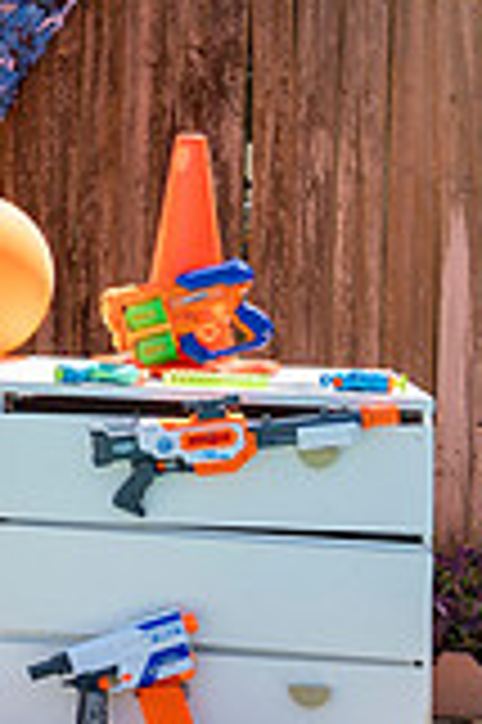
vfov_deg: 16.1
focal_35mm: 126
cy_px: 61
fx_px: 2536
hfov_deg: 9.9
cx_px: -532
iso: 160
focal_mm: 35
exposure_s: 1/400
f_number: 5.6
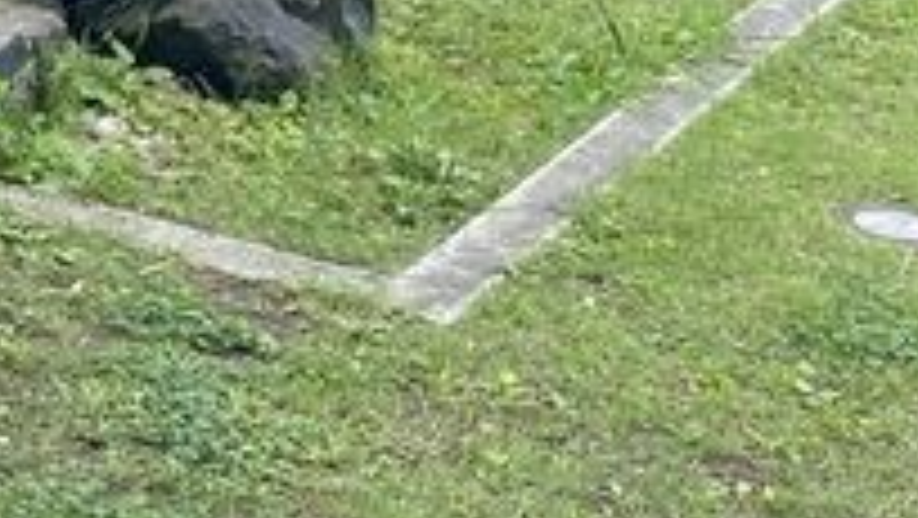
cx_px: -511
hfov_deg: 16.9
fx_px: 2752
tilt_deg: -12.8
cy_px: -223
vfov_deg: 10.4
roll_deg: +0.2
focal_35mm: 113
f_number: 1.8
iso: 32
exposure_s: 1/1053
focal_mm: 4.25
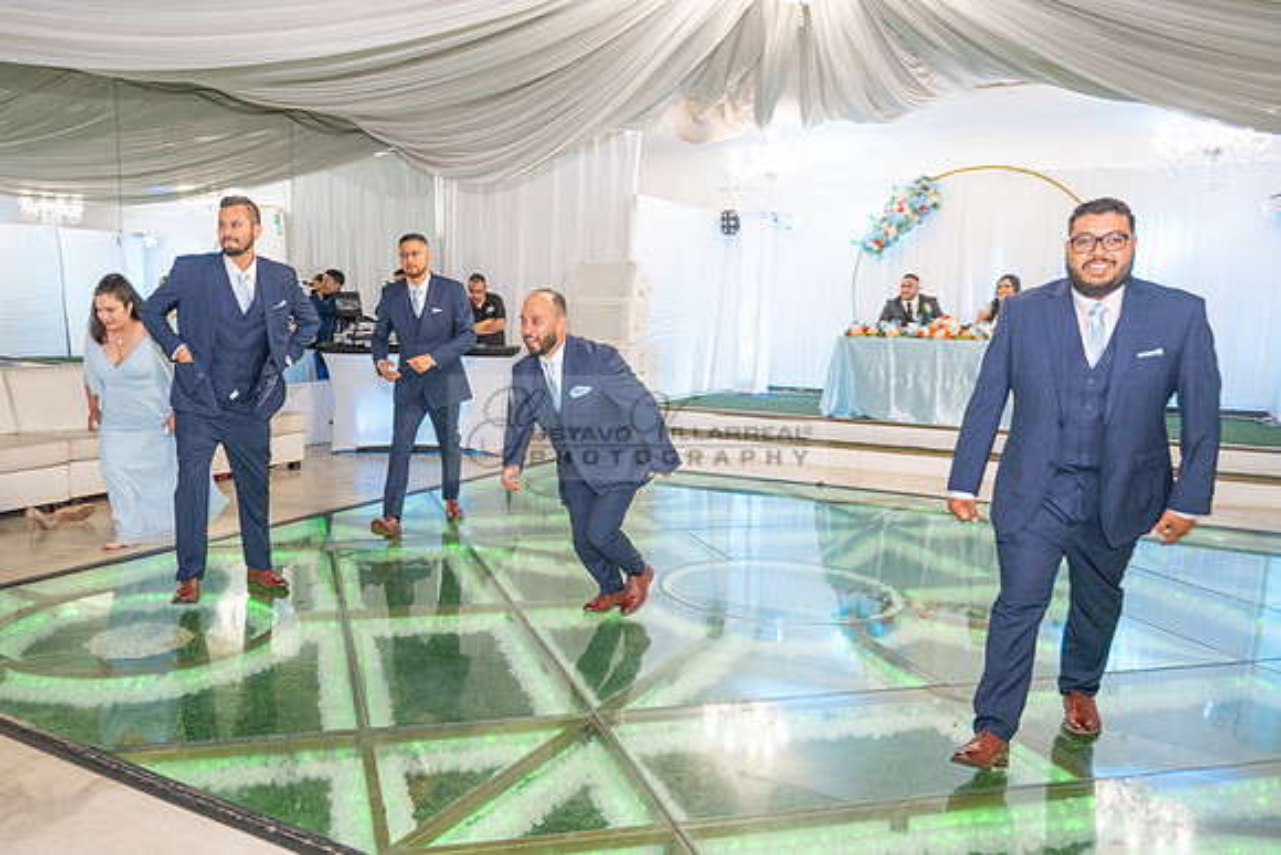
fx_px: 1014
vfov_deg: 45.7
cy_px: 462
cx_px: 535
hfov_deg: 64.1
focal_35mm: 28
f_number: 3.2
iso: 1000
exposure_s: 1/160
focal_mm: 24
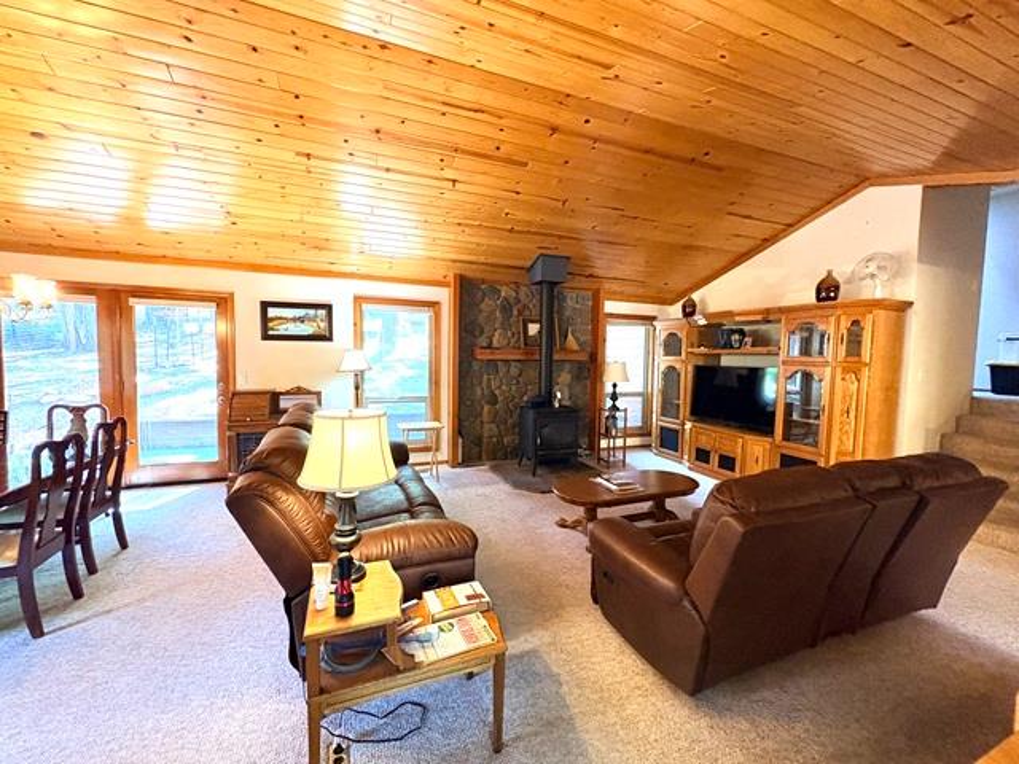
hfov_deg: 102.1
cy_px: 382
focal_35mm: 14
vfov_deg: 85.7
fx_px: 412
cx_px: 510
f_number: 2.2
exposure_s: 1/60
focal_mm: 2.22
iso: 640
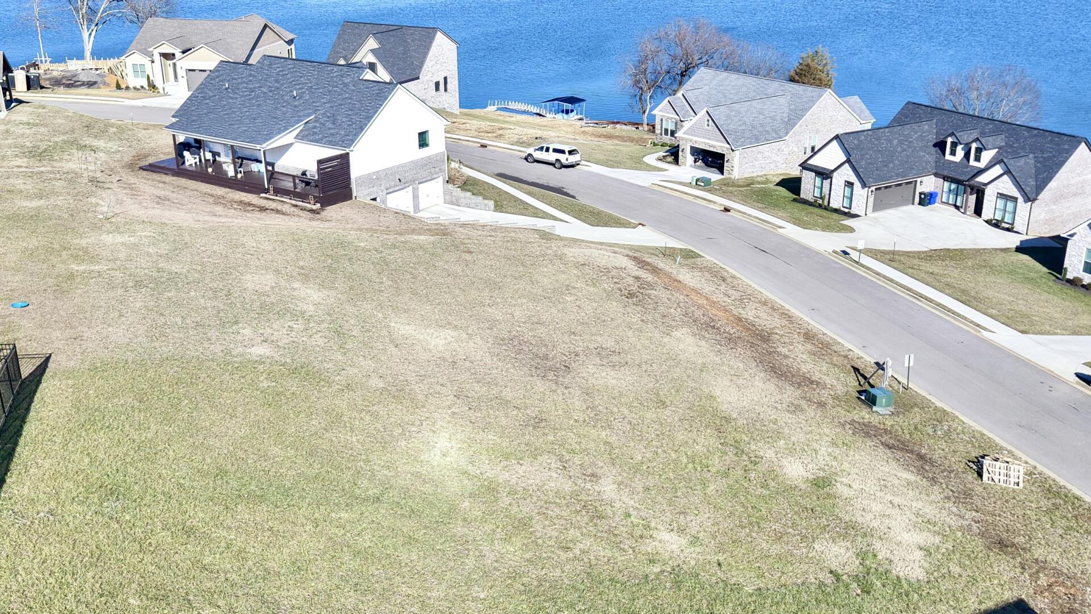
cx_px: 571
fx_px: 1186
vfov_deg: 29.0
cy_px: 350
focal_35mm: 41
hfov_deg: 49.4
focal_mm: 8.67
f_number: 1.8
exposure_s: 1/3200
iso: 150
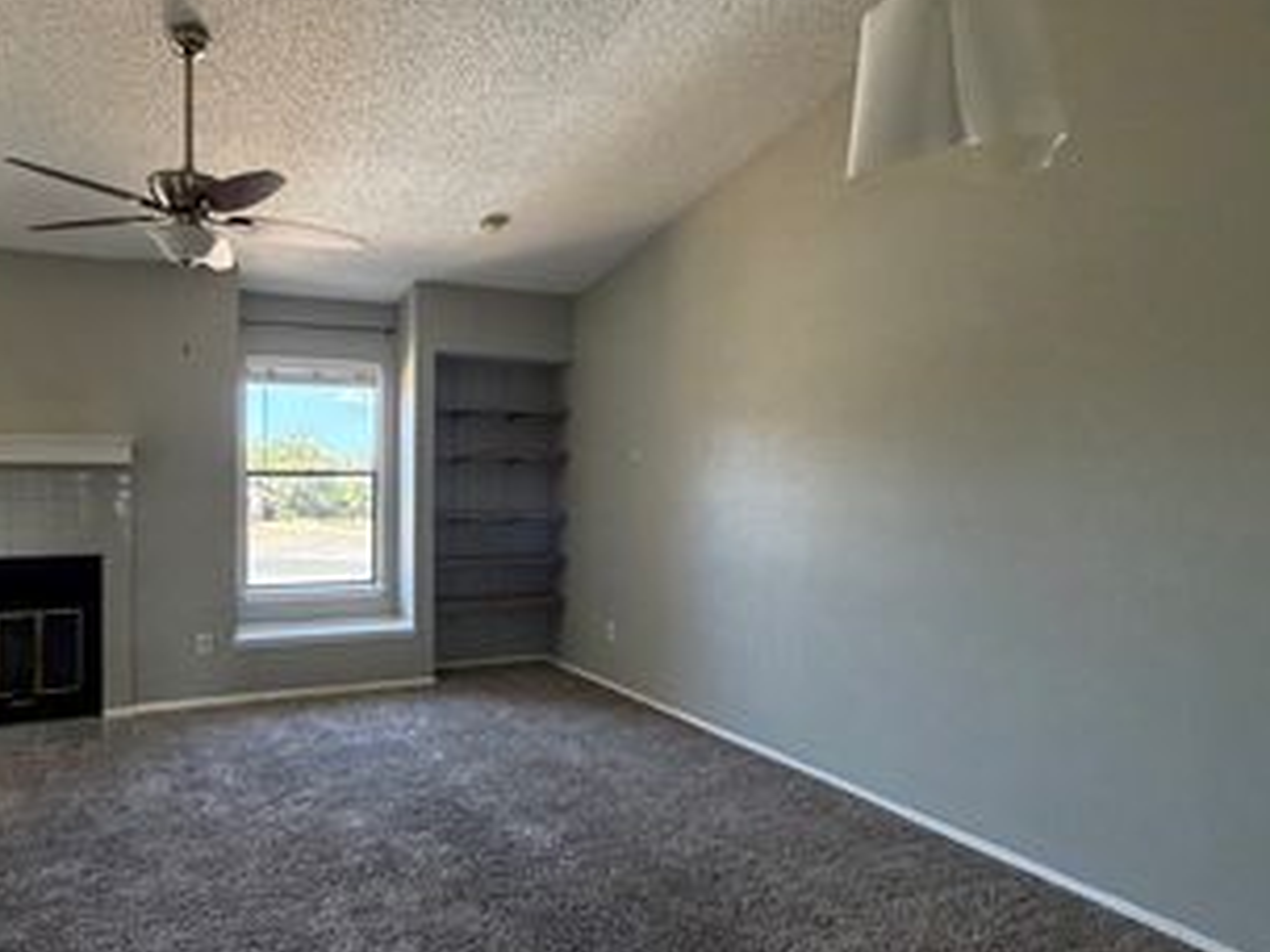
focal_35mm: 23
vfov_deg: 58.9
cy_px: 482
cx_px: 455
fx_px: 844
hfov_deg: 72.3
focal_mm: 2.22
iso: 320
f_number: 2.2
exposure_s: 1/121
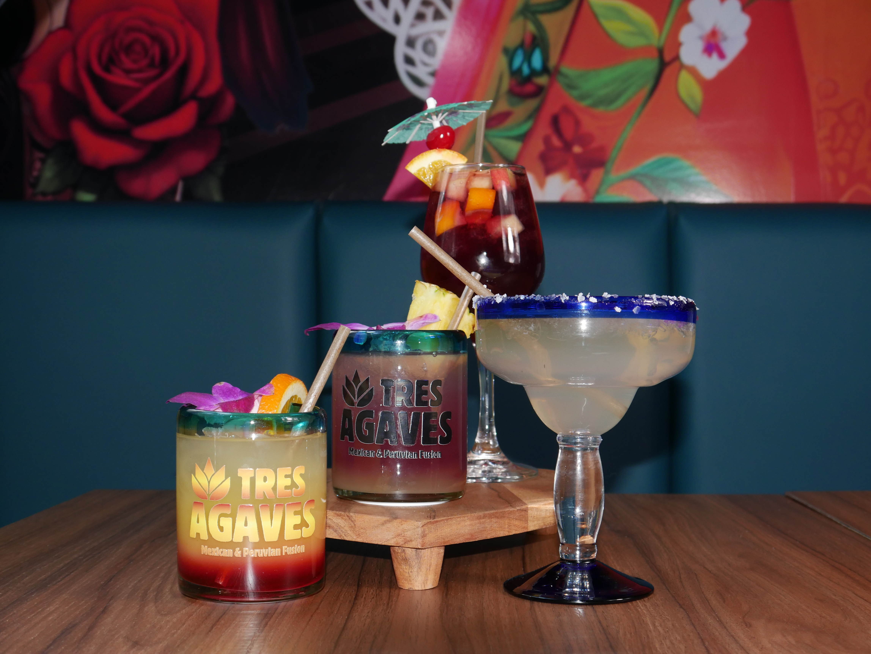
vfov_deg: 28.1
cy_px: 327
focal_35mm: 52
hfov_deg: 36.8
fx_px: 1309
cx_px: 436
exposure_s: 1/160
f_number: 6.3
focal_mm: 26
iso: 400
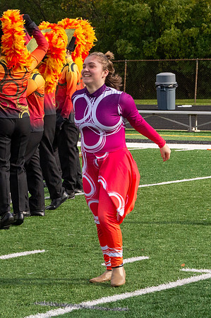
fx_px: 1684
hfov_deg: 7.2
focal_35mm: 191
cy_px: 94
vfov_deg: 10.8
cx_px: 112
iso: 1600
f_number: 10
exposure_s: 1/2000
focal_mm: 70
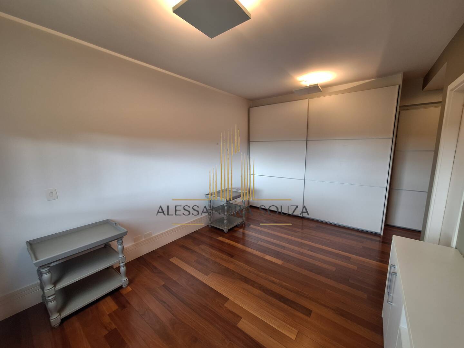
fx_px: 174
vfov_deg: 89.9
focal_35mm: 13
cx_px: 232
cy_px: 174
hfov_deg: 106.2
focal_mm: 1.74
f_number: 2.2
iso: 64
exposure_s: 1/40
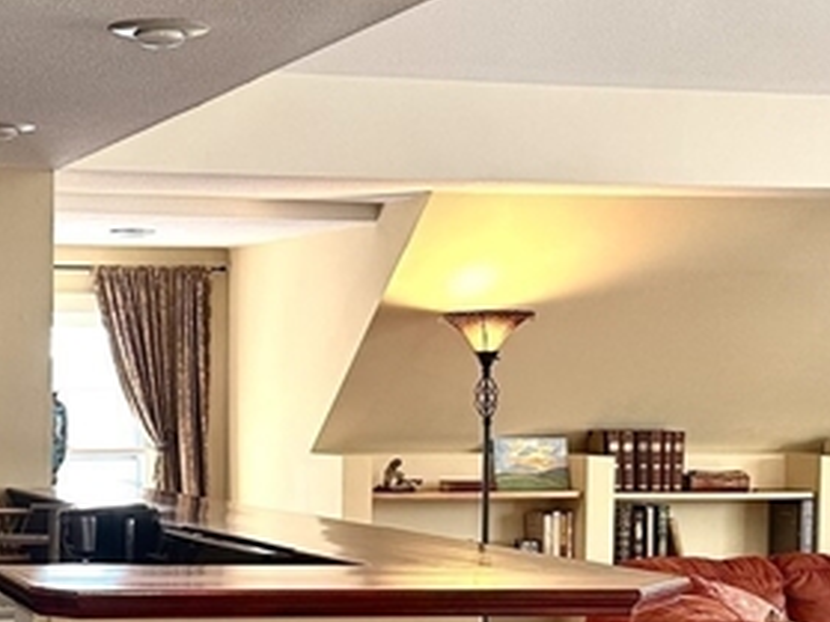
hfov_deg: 22.0
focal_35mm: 88
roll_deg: -0.7
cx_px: 187
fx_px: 2109
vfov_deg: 16.6
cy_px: 494
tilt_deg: -2.9
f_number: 1.78
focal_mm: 6.86
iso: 160
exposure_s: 1/60
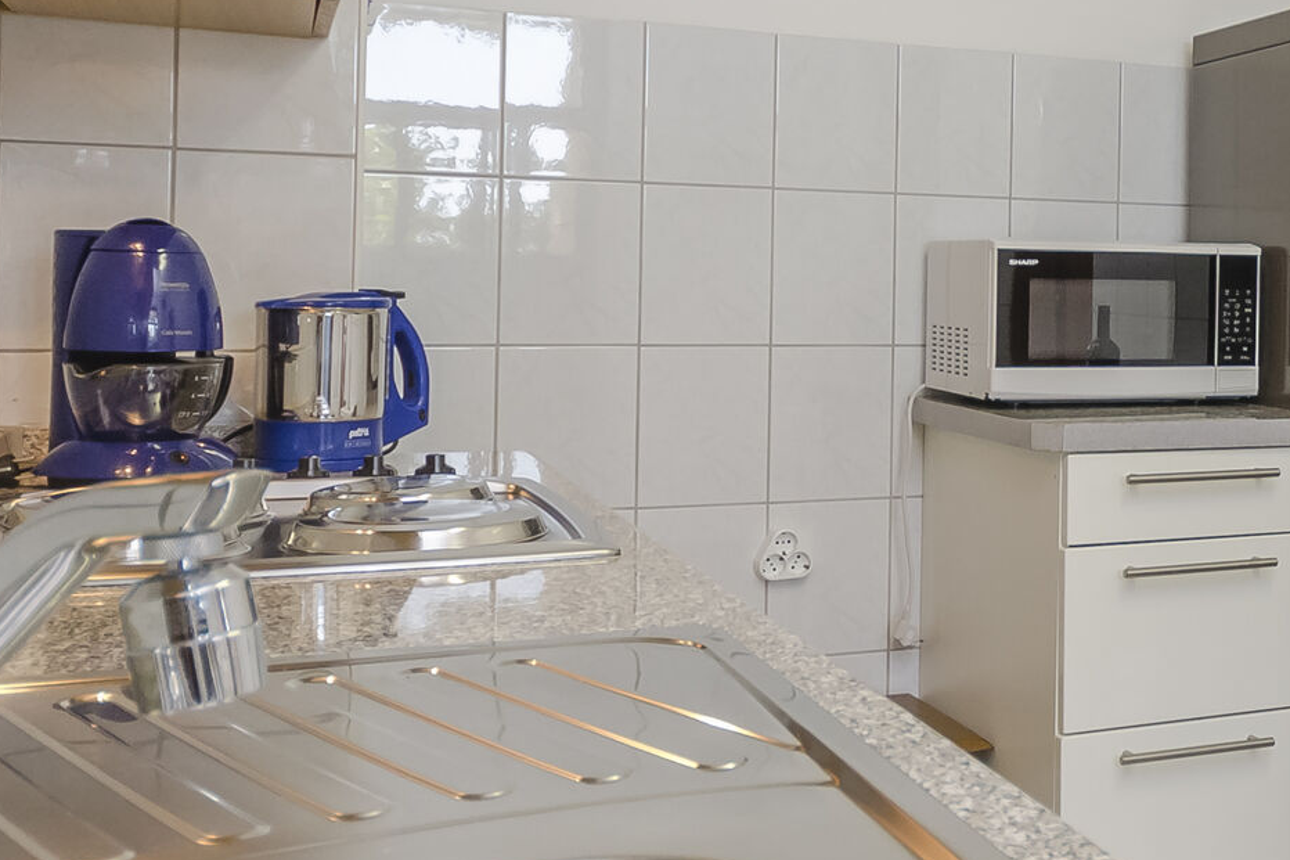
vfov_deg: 26.9
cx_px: 1189
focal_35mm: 50
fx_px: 1773
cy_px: 214
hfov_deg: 37.1
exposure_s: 1/60
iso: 720
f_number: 4.2
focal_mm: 11
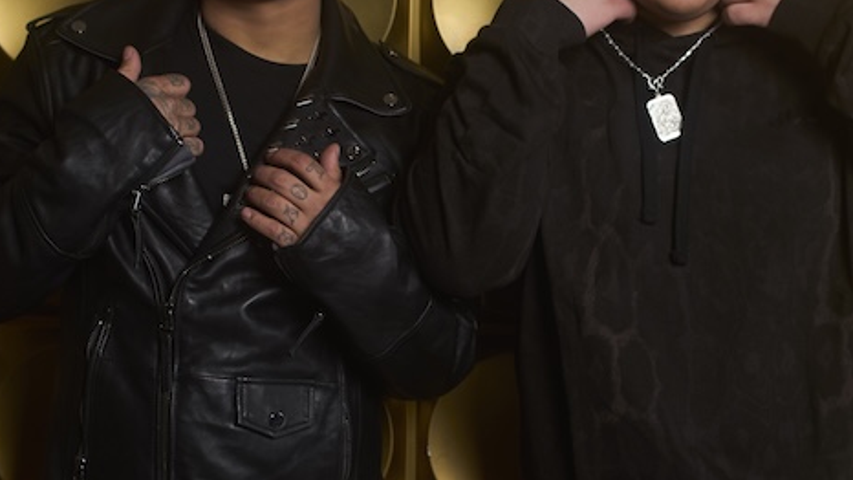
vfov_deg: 12.2
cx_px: 522
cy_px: 272
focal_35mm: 99
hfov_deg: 21.5
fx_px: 2239
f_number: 5
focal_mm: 44
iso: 125
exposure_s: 1/250
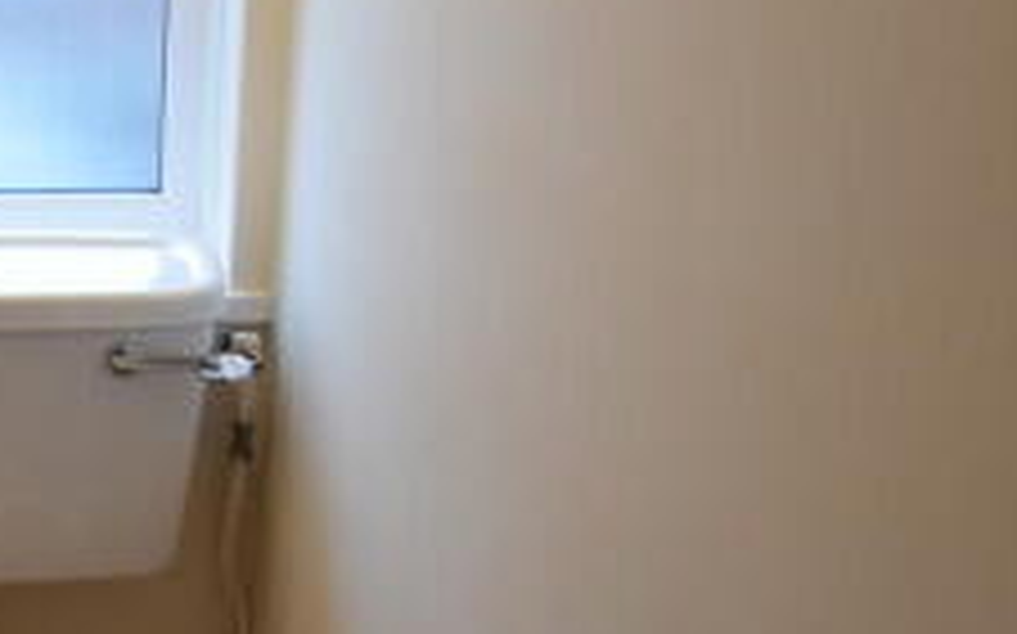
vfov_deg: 20.6
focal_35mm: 62
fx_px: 1718
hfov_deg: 30.0
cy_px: 524
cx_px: -70
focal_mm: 14
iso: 800
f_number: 4.8
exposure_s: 1/60
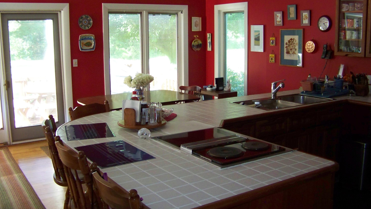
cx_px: 184
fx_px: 394
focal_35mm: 40
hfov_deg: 50.5
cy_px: 96
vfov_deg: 29.7
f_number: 2.8
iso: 200
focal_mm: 5.85
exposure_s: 1/30
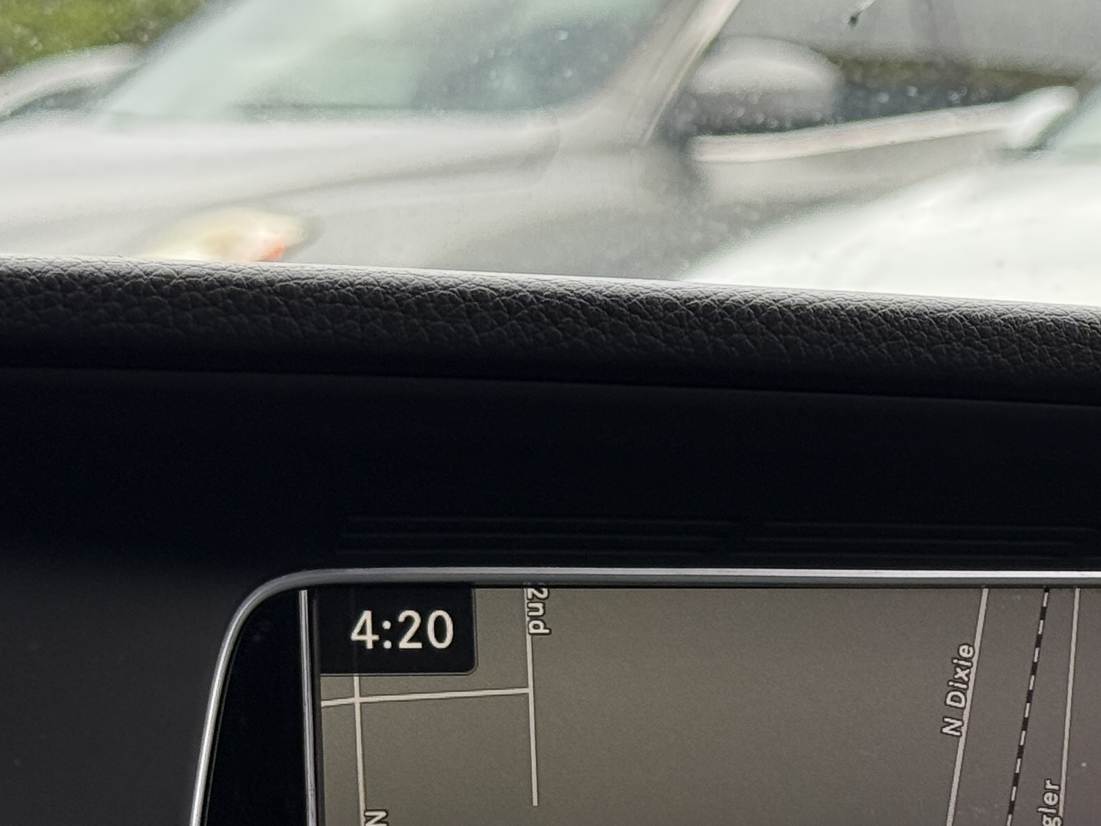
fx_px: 3881
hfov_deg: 15.9
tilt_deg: -8.1
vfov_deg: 12.0
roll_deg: -2.2
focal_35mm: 122
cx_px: 1008
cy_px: 809
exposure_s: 1/481
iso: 64
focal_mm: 6.76
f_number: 1.78
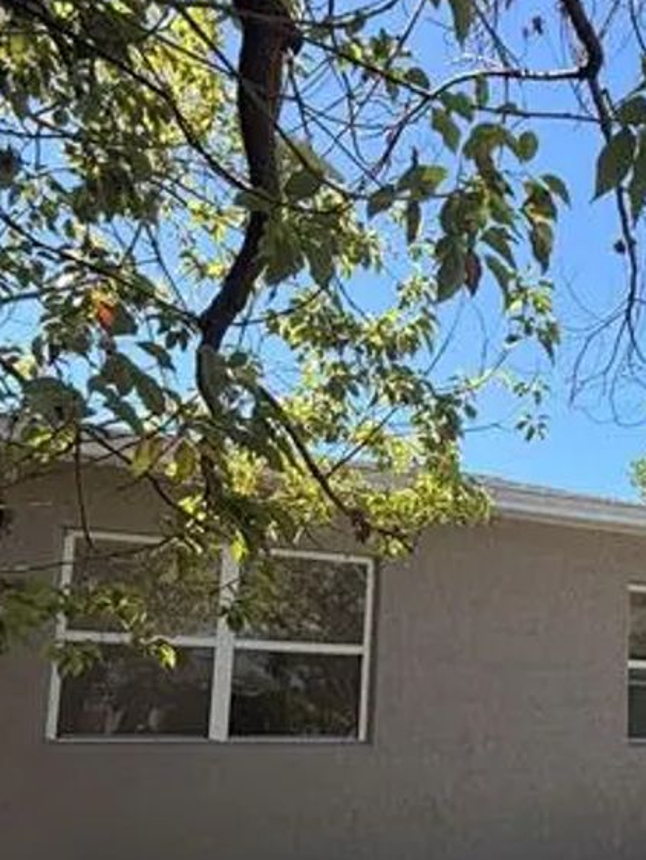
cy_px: 613
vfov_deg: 52.3
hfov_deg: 39.5
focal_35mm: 34
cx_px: 551
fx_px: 845
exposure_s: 1/638
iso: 40
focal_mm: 2.22
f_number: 2.2
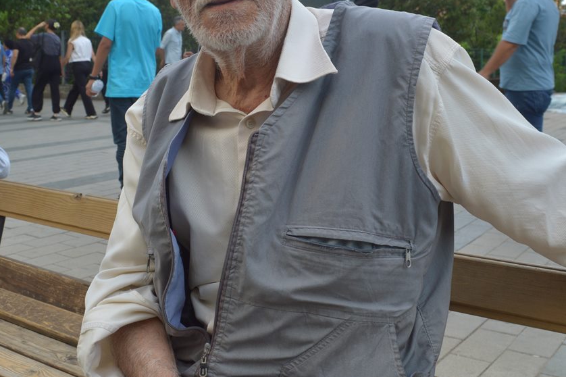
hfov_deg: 44.2
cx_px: 218
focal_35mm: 44
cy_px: 122
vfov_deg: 30.2
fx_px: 691
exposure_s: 1/160
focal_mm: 18
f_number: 6.3
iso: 100
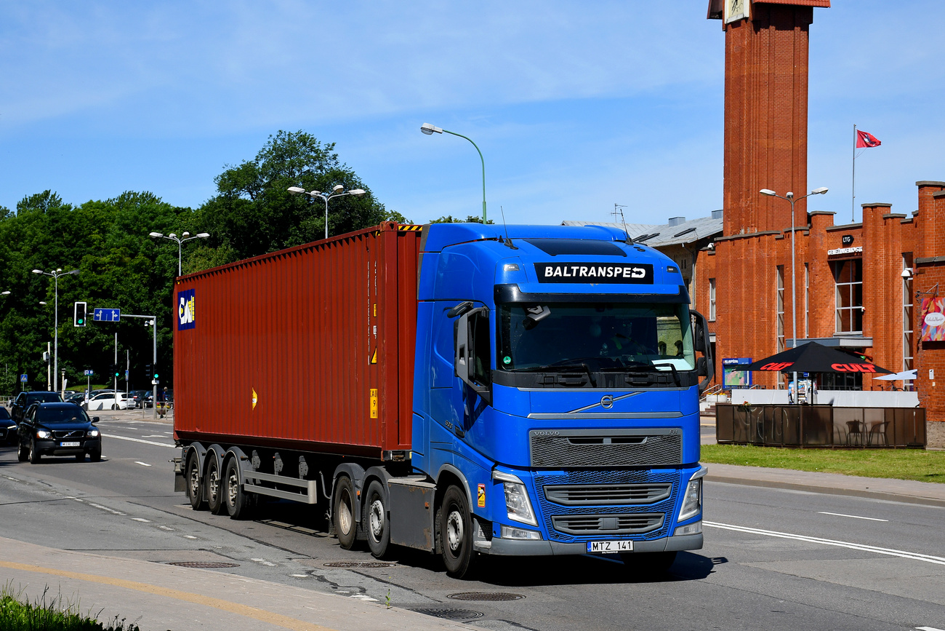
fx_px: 1575
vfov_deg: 22.6
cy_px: 316
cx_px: 472
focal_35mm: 60
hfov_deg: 33.4
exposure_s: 1/1600
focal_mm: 40
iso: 200
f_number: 6.3
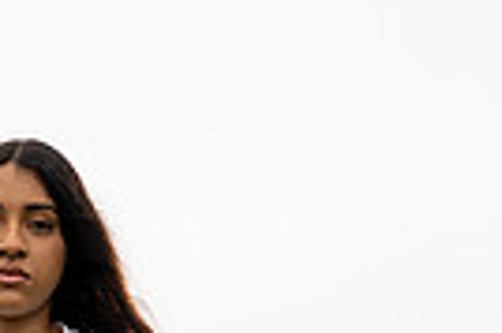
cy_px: 793
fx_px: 2201
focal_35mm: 158
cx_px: -30
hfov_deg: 12.8
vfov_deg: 8.0
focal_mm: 47
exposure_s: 1/200
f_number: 5.6
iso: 250
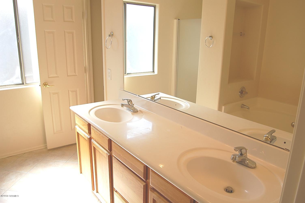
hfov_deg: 67.4
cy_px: 102
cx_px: 152
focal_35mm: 27
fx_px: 229
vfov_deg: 47.8
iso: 200
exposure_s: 1/160
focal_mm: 18
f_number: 6.3
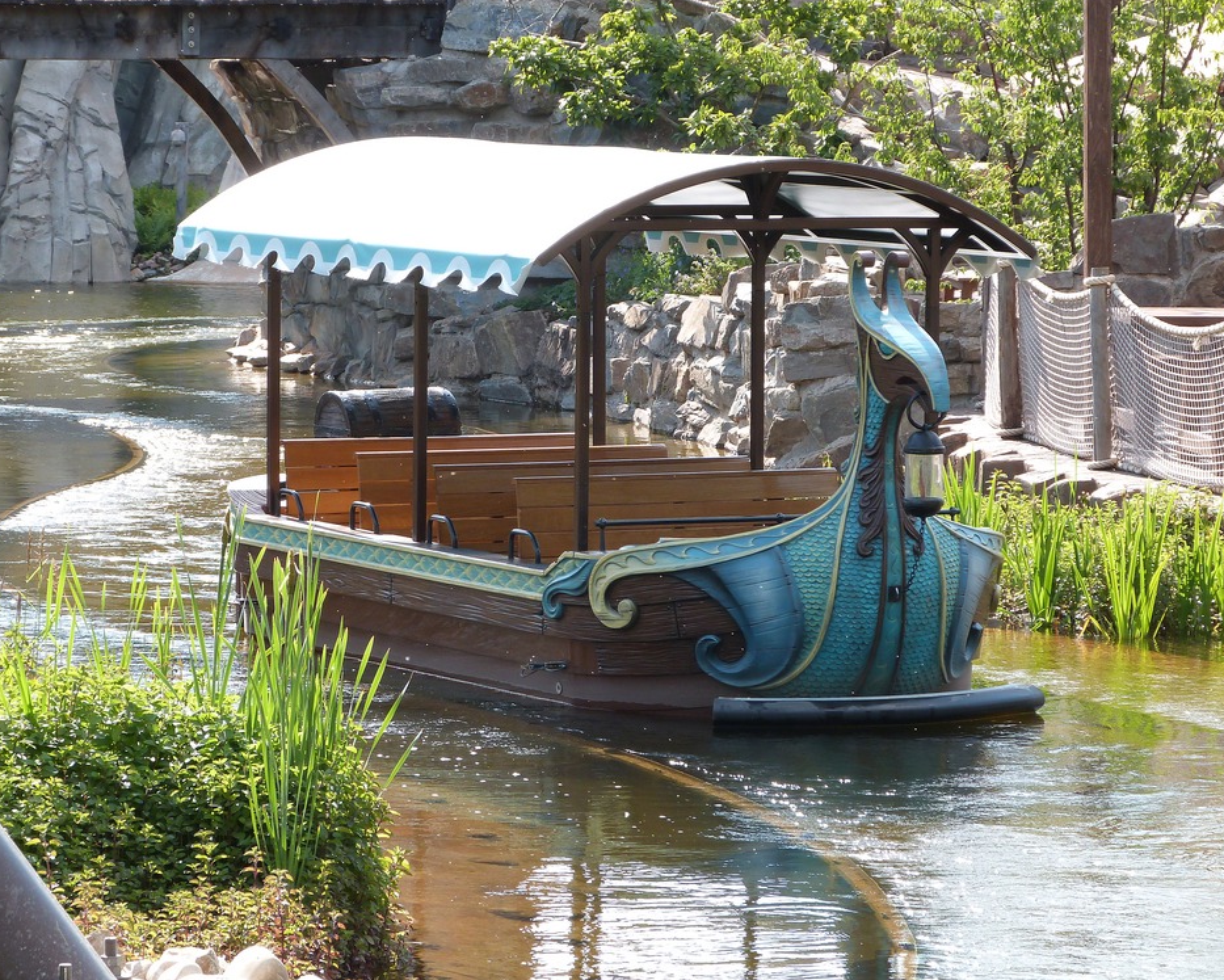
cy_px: 489
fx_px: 6595
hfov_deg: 10.6
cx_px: 598
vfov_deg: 8.5
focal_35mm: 182
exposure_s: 1/320
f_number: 4
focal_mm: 31.3
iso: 160
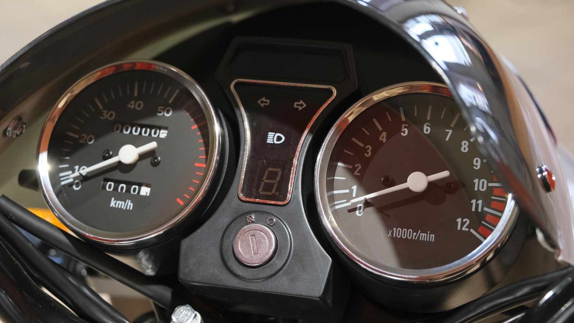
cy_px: 145
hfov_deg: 33.8
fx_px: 944
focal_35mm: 62
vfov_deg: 19.4
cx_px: 288
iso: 1600
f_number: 4
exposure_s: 1/100
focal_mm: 39.3
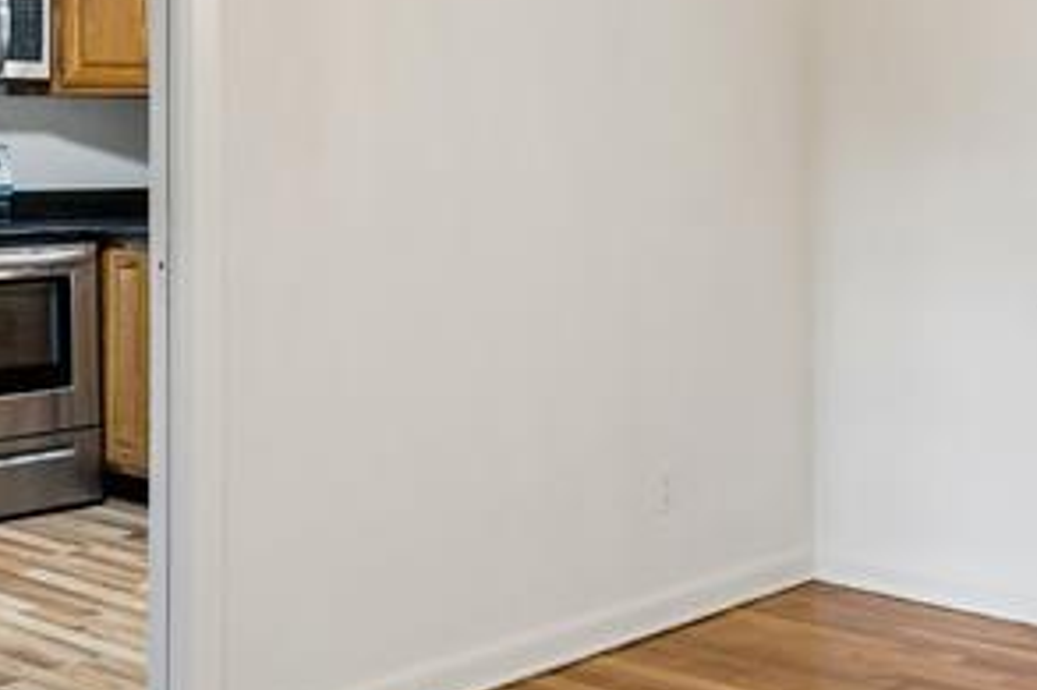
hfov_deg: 32.1
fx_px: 1703
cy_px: 244
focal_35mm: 59
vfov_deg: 22.8
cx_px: 952
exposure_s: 1/4
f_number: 7.1
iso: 100
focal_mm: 16.9
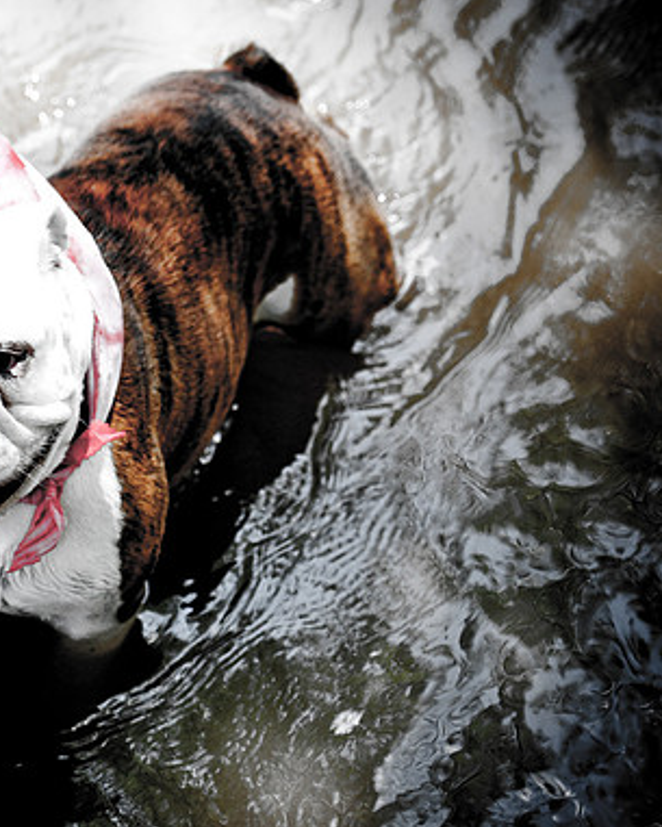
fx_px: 4088
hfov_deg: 9.2
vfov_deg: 11.6
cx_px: 59
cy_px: 414
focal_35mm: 167
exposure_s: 1/1000
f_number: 2.8
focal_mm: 78
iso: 200
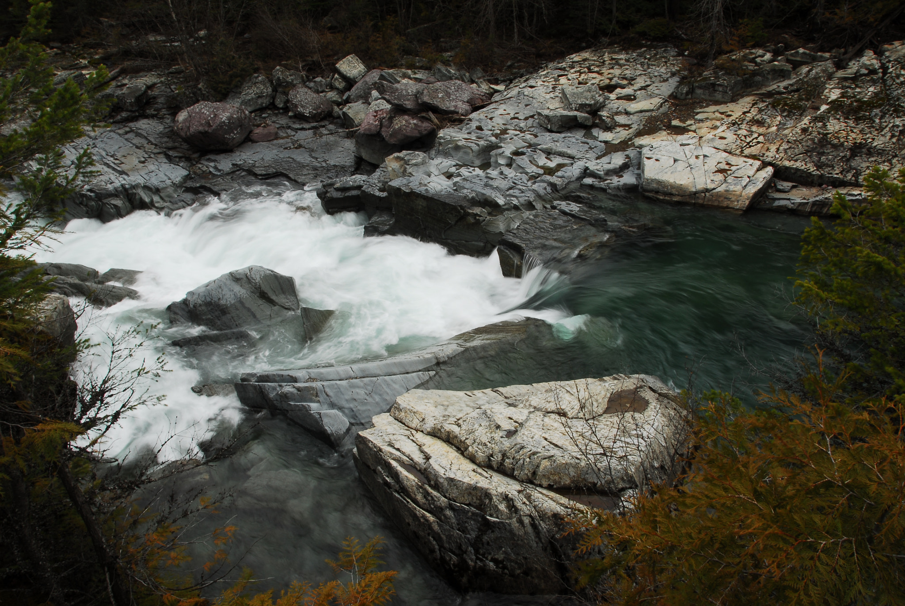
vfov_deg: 48.1
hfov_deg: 67.3
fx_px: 680
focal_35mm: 27
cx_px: 452
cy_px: 303
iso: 100
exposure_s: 1/6
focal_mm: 18
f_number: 22
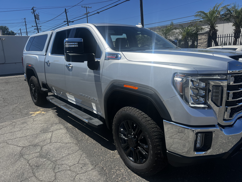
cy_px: 91
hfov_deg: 67.3
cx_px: 121
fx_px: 182
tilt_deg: -13.0
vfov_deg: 53.1
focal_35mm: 26
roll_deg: +3.4
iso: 50
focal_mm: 5.7
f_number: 1.5
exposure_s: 1/4630
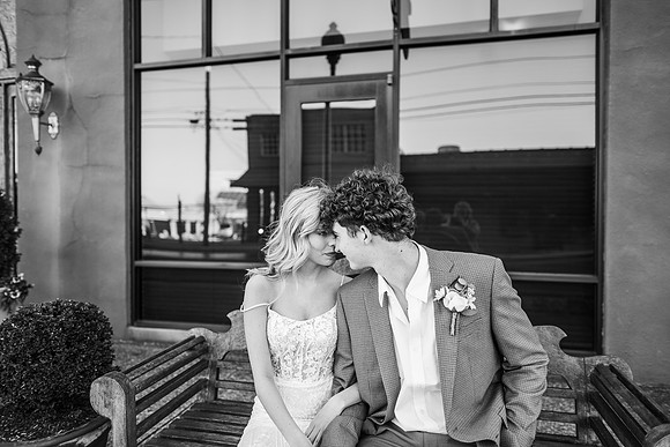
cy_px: 224
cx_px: 335
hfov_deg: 73.7
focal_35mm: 24
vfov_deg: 53.2
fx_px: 447
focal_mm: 24
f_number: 2
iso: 160
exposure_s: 1/320
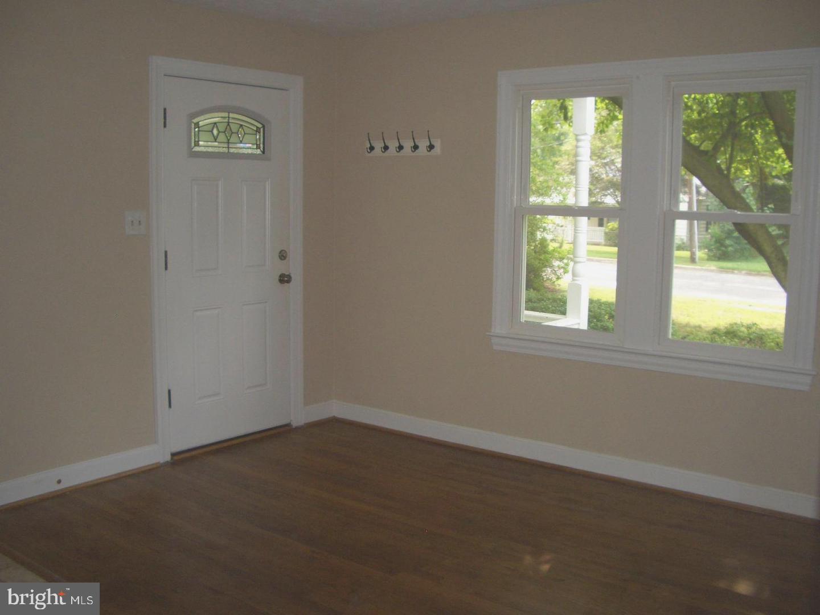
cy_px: 308
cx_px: 410
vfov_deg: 40.7
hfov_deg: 52.6
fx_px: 829
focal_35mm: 35
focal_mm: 5.8
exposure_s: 1/60
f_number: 2.6
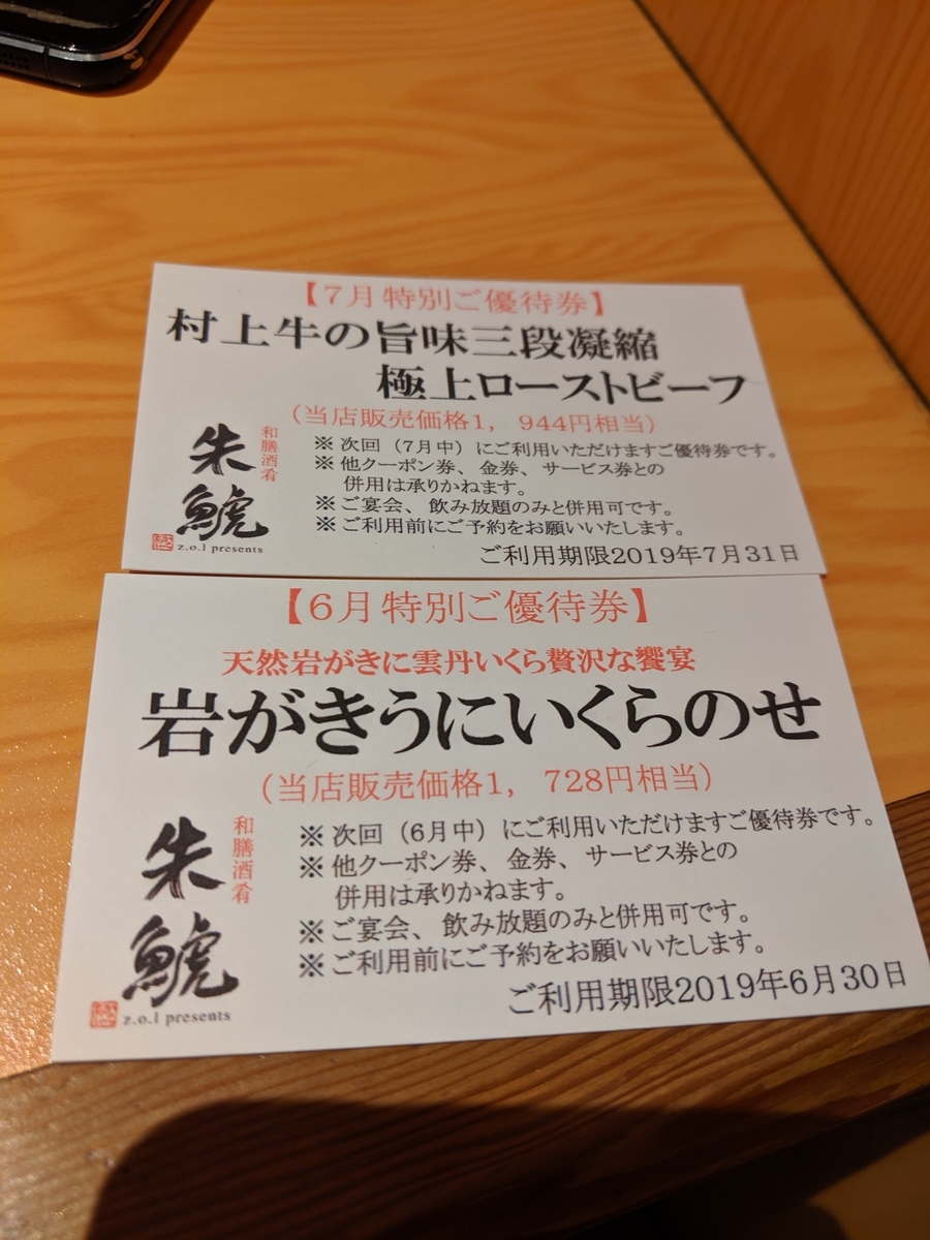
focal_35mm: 27
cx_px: 465
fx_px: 967
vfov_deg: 65.3
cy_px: 620
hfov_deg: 51.4
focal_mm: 4.44
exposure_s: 1/40
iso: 109
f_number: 1.8
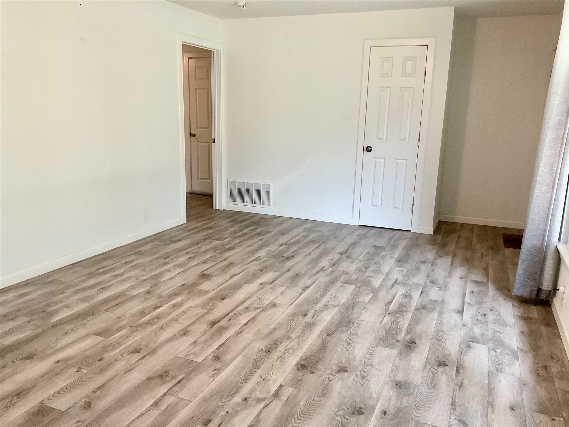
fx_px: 477
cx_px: 284
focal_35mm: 29
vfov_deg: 48.2
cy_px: 214
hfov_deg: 61.7
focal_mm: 3
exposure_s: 1/60
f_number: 1.8
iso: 50
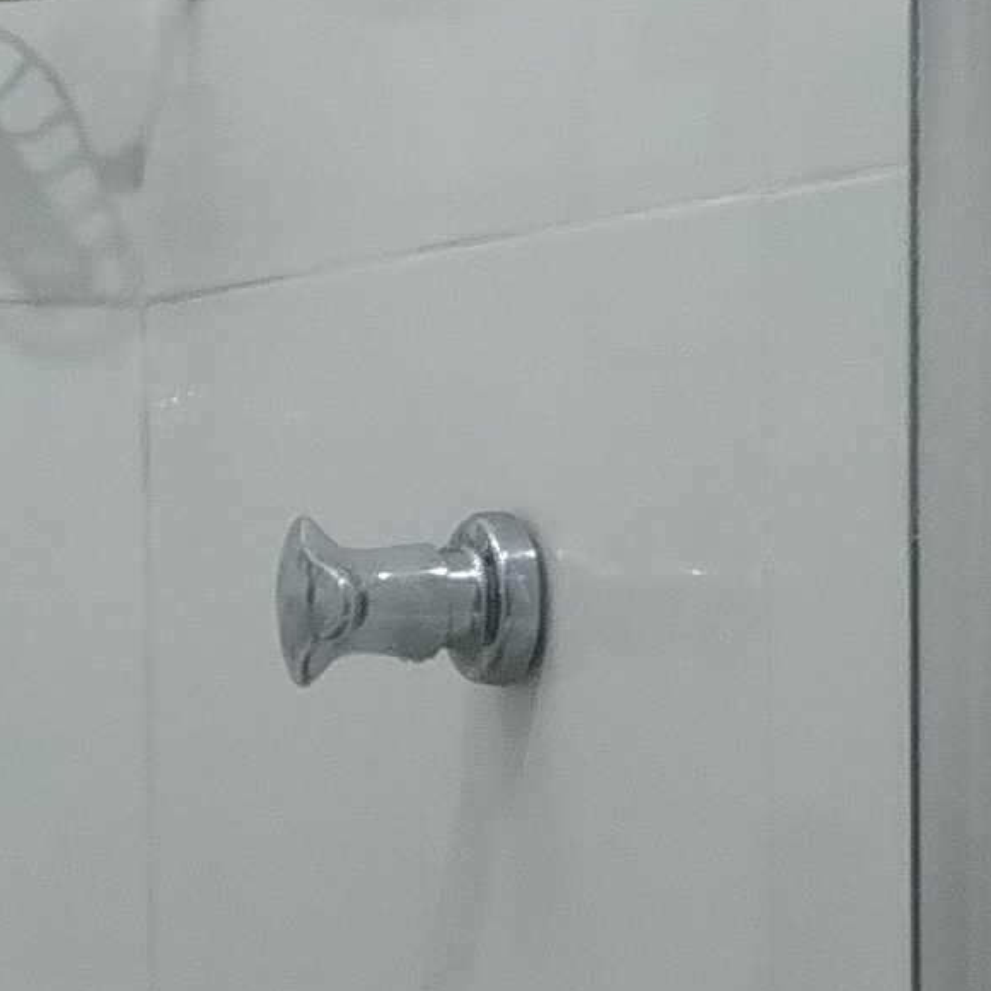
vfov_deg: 10.0
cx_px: 215
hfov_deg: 10.0
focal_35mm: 174
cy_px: 739
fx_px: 5636
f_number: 1.8
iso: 728
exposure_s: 1/30
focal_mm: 4.27
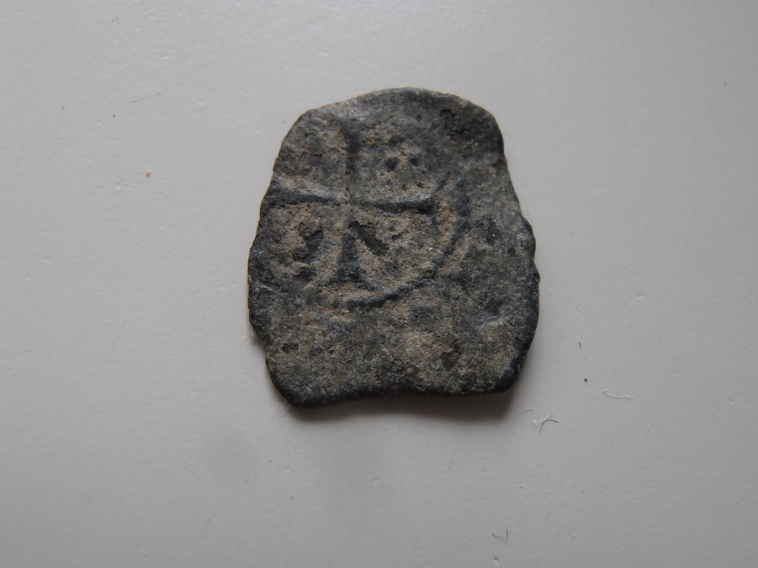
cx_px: 379
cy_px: 284
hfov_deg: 50.1
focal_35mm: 37
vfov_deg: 38.7
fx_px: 810
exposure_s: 1/40
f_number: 3.9
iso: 125
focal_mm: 6.61
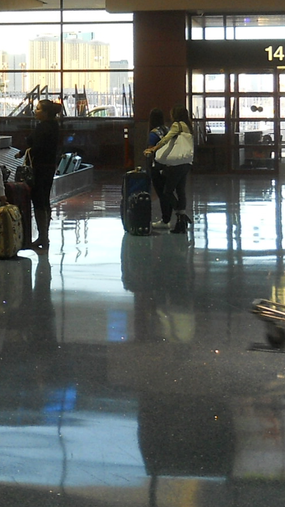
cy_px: 83
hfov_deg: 11.5
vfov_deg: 20.4
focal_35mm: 103
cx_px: -63
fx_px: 1383
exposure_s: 1/30
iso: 125
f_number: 3.1
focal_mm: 6.72
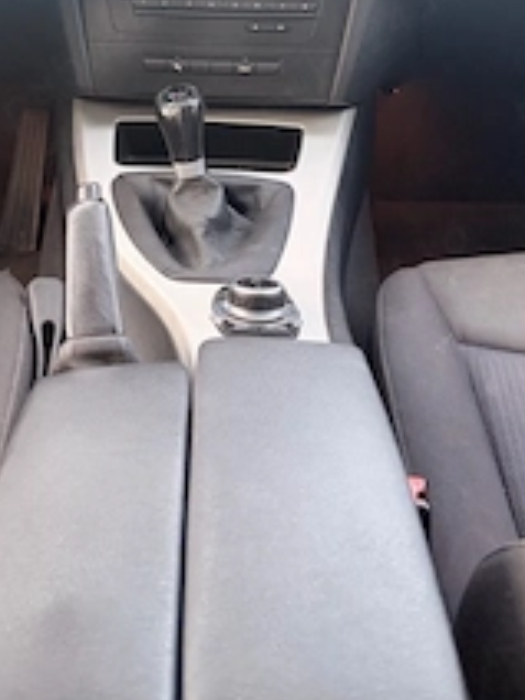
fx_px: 991
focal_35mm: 49
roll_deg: -0.1
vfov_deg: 36.7
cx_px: 172
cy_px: 86
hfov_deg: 29.5
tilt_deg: -18.7
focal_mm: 5.96
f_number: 1.6
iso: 200
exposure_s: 1/53
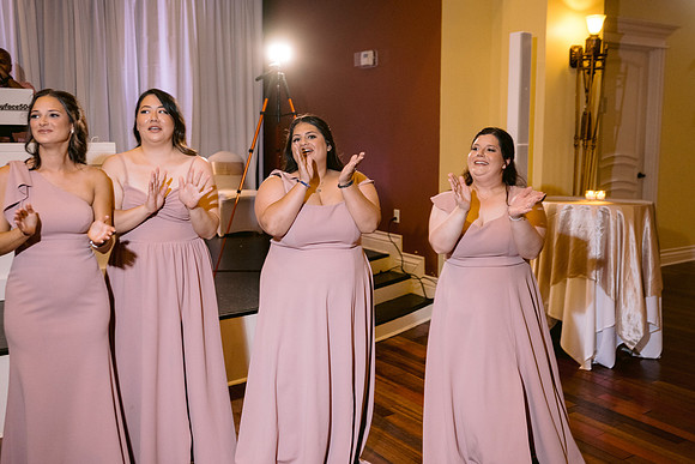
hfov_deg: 51.4
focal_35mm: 37
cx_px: 352
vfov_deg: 35.6
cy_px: 225
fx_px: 723
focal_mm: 35
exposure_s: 1/125
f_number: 2.8
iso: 1600
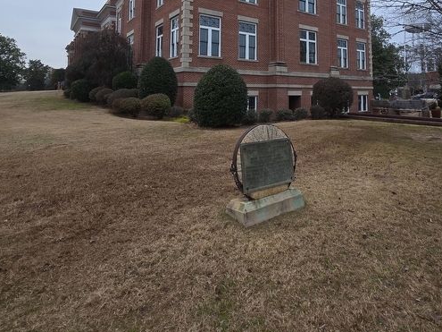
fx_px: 268
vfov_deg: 58.7
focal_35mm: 21
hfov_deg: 78.5
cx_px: 254
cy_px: 68
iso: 50
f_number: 2.2
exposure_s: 1/248
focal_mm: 2.2
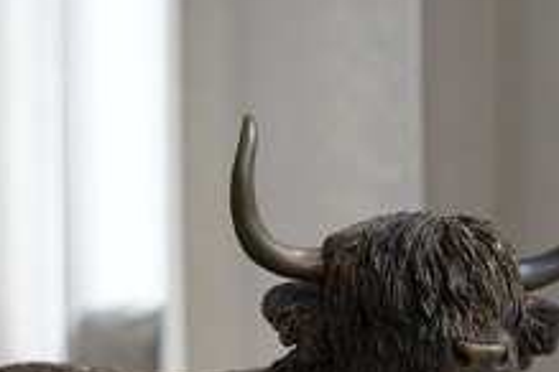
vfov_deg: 12.5
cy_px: 450
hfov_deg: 18.5
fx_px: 1661
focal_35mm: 107
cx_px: -38
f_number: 4
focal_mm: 36
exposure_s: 1/160
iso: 1600
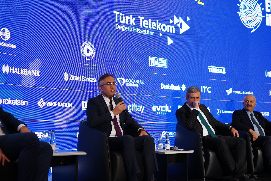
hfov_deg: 33.4
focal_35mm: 60
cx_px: 118
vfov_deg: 22.6
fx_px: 452
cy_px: 102
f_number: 1.4
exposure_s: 1/160
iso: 200
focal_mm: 35
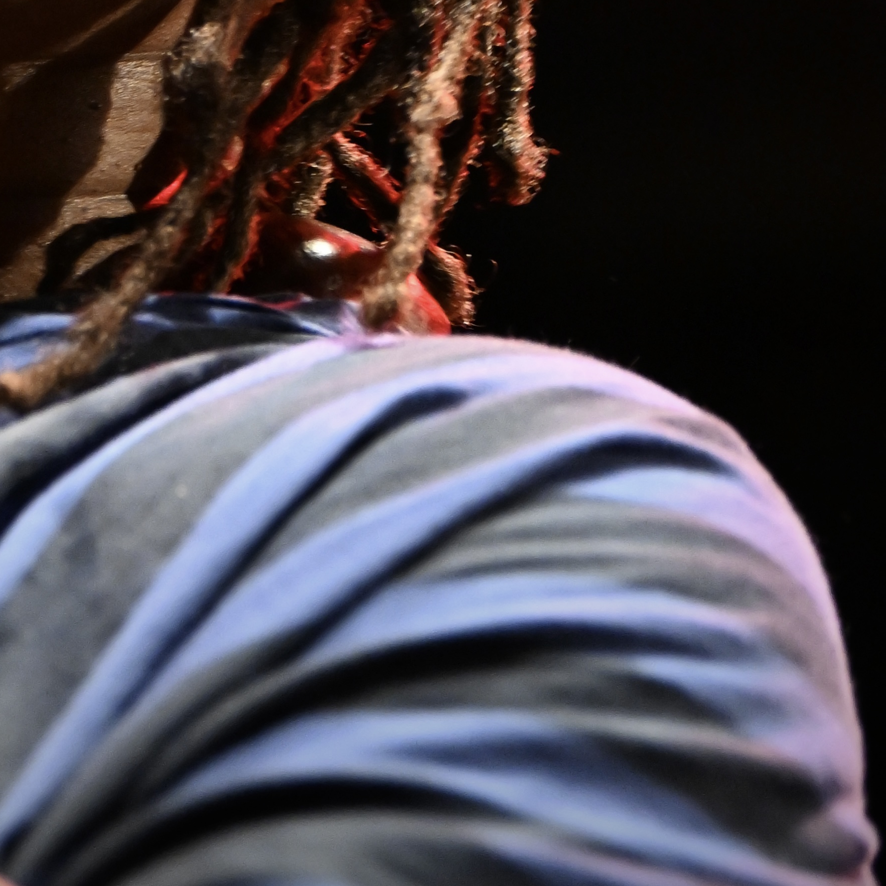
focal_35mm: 513
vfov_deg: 3.4
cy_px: -996
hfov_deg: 3.4
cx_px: 353
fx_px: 14855
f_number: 2.8
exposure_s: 1/160
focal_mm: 130
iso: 3200
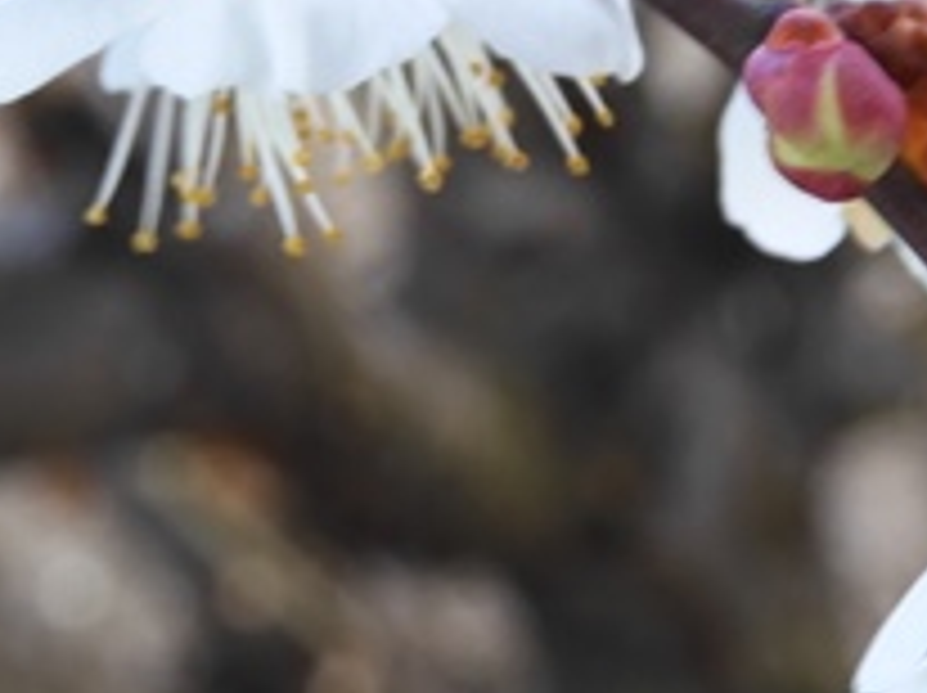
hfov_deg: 15.1
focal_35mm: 131
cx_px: 452
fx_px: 3504
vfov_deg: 11.3
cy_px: 140
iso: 100
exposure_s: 1/80
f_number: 4
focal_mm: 8.9
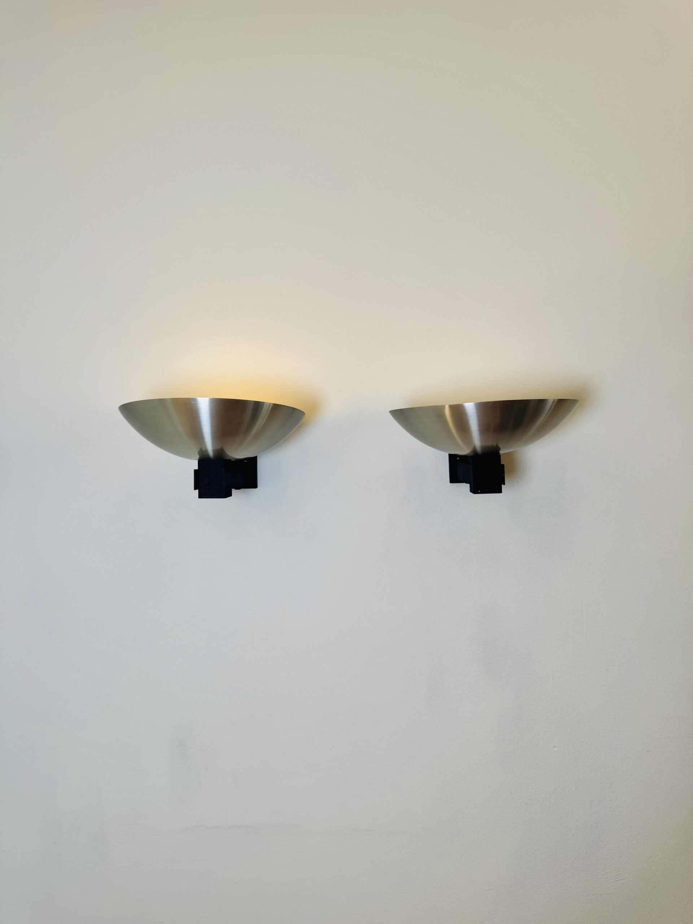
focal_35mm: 24
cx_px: 346
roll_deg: -0.4
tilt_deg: -0.4
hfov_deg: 56.8
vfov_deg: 71.6
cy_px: 462
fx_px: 641
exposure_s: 1/221
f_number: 1.78
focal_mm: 6.76
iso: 64
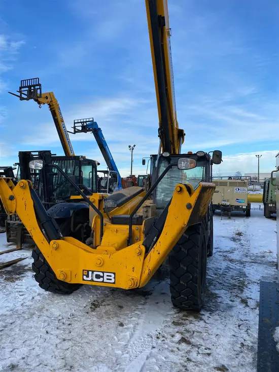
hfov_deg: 53.1
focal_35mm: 26
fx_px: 279
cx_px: 140
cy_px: 186
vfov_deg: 67.3
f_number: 1.8
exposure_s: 1/1330
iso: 32
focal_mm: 4.25
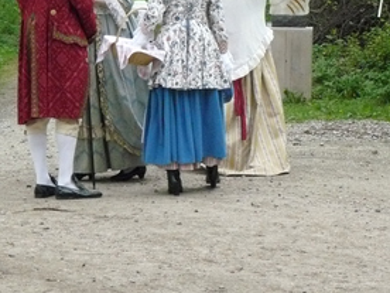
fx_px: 2141
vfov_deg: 7.8
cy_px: 53
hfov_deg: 10.4
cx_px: 153
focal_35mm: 190
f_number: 5
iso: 400
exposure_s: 1/200
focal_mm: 15.8
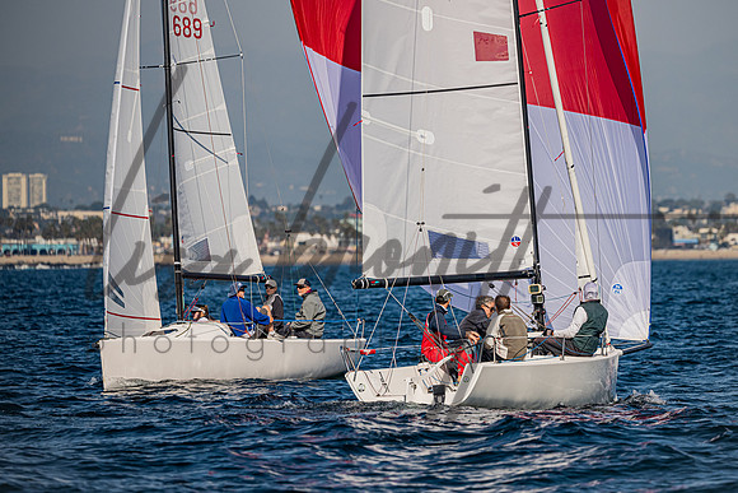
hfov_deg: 6.3
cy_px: 214
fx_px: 6756
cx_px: 446
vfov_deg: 4.2
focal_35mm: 330
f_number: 5
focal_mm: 270
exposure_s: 1/5000
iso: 400
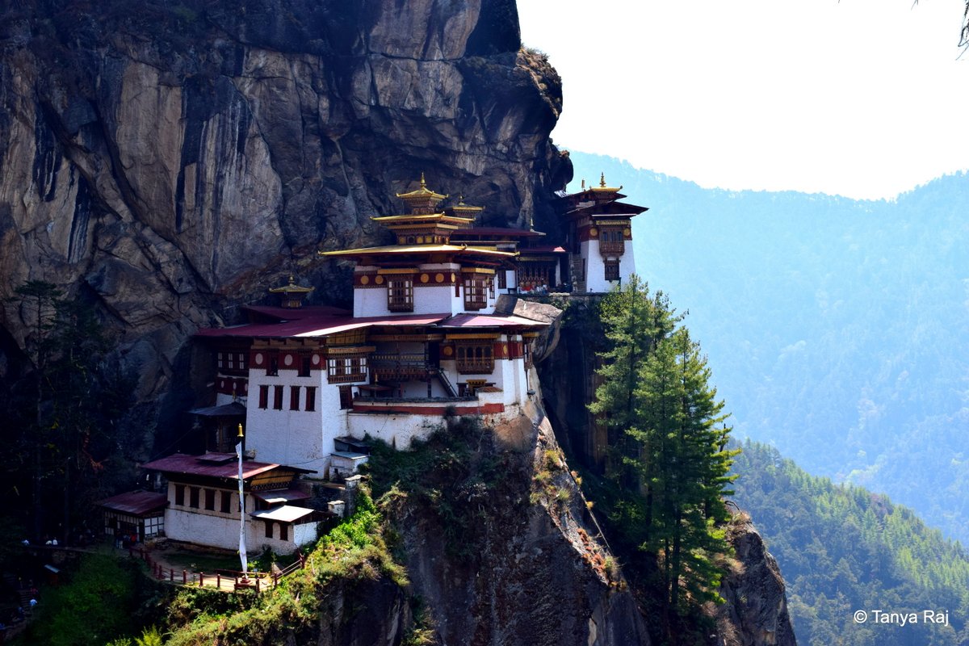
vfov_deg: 26.5
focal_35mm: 51
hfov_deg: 38.9
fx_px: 1373
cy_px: 323
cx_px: 484
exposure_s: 1/400
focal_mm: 34
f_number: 11
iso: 400
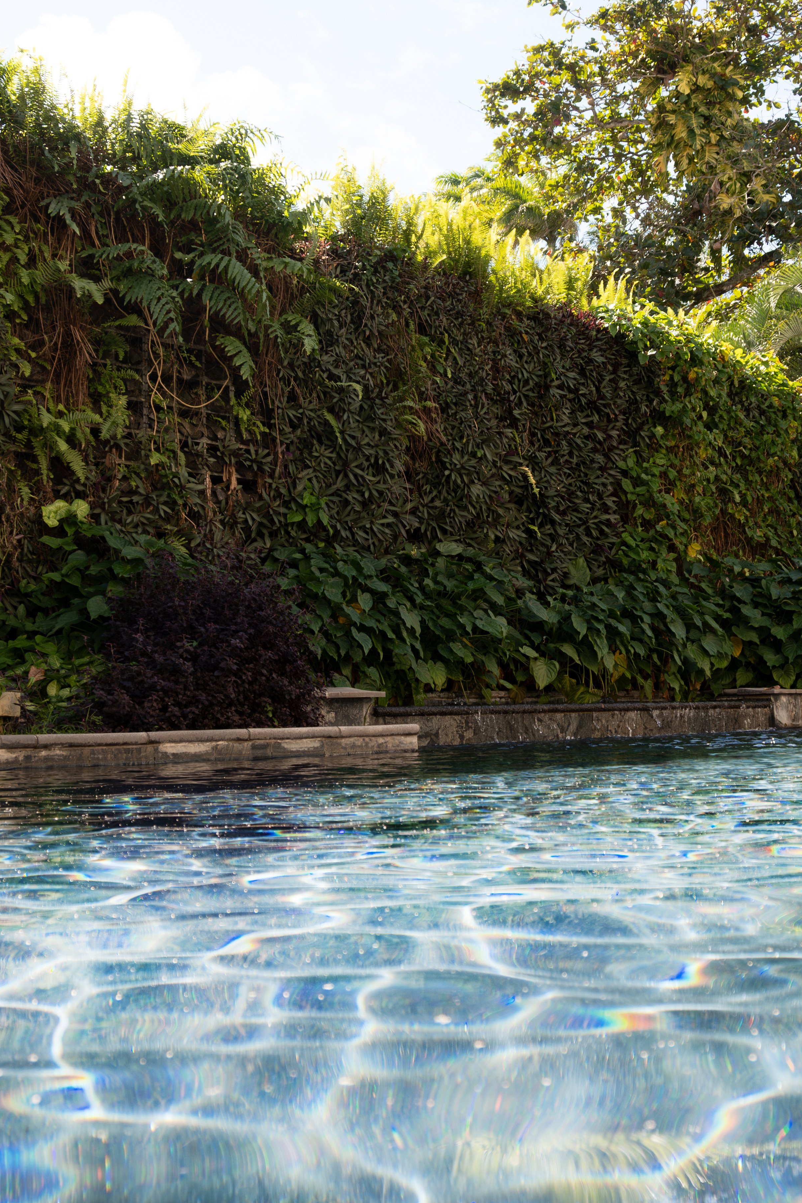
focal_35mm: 47
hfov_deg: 28.5
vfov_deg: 41.8
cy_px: 593
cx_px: 491
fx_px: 1575
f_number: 5.6
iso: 180
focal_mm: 20.5
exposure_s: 1/250
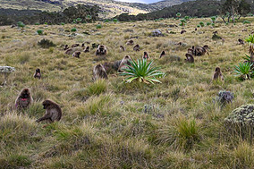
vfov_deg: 27.0
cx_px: 246
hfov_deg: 36.8
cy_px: 34
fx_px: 346
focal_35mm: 49
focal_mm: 24
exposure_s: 1/1000
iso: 800
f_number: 5.6
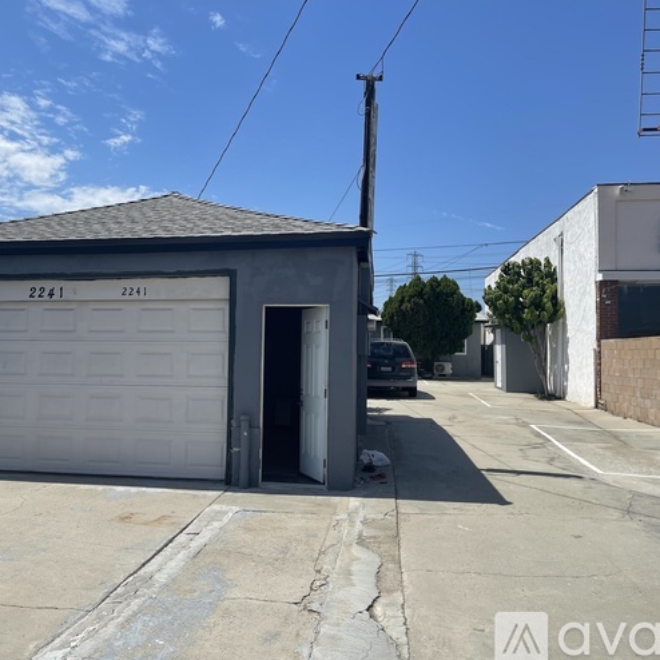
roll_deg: -0.6
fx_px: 669
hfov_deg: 52.2
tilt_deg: +0.5
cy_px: 331
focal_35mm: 31
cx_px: 265
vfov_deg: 52.5
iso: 32
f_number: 1.6
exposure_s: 1/5618
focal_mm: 5.1
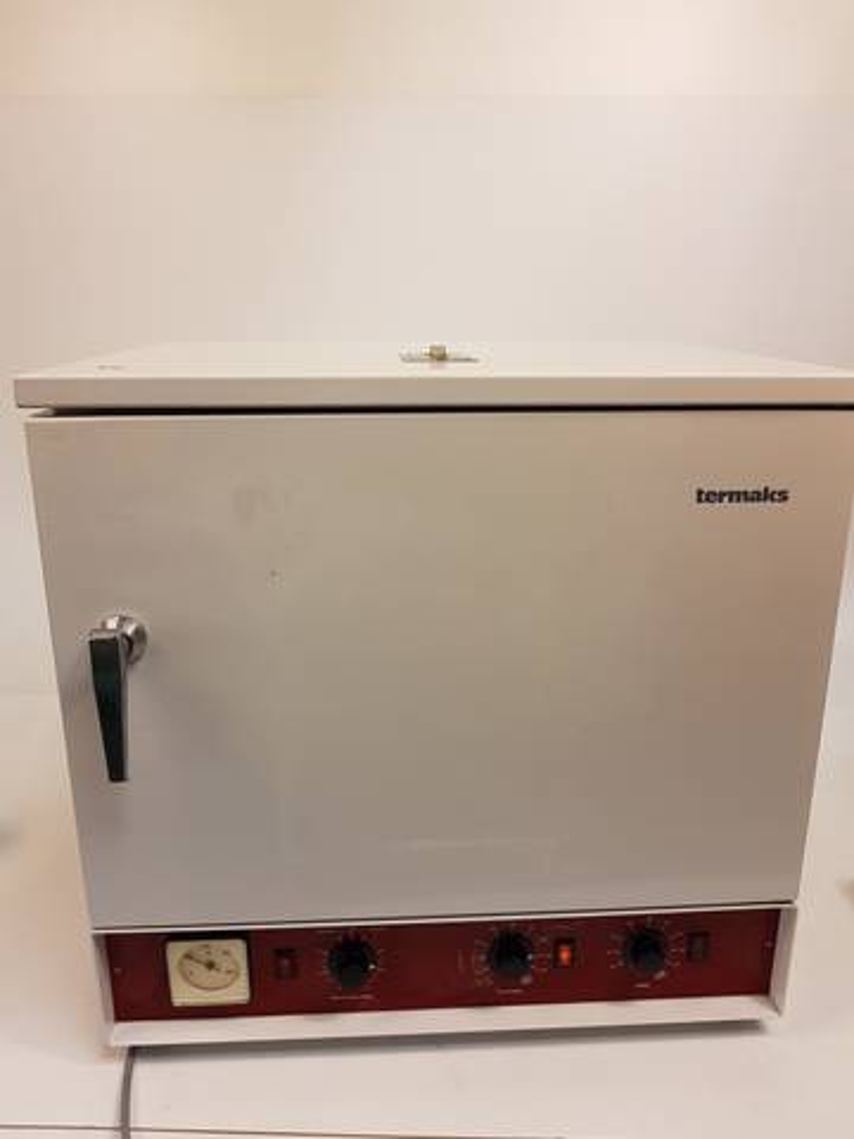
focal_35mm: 26
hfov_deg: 53.1
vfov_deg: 67.3
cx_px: 427
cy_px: 570
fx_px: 855
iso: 40
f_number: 1.7
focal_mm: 4.2
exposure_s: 1/112
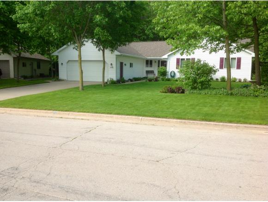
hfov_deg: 52.6
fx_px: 271
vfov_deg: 40.8
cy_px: 101
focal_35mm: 35
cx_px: 134
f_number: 2.4
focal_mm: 4.28
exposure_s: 1/657
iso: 50
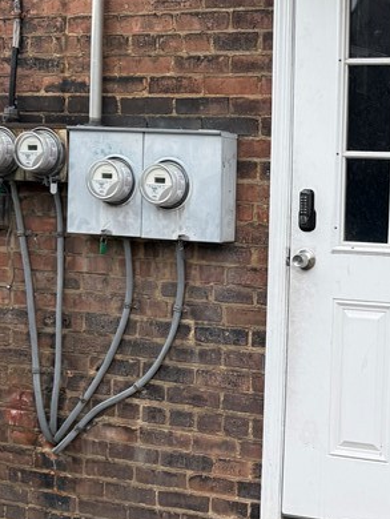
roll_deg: -2.4
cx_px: 421
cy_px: 270
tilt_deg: -3.4
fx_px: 945
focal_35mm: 63
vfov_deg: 30.7
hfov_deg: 22.1
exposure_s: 1/909
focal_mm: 6.76
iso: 80
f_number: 1.78
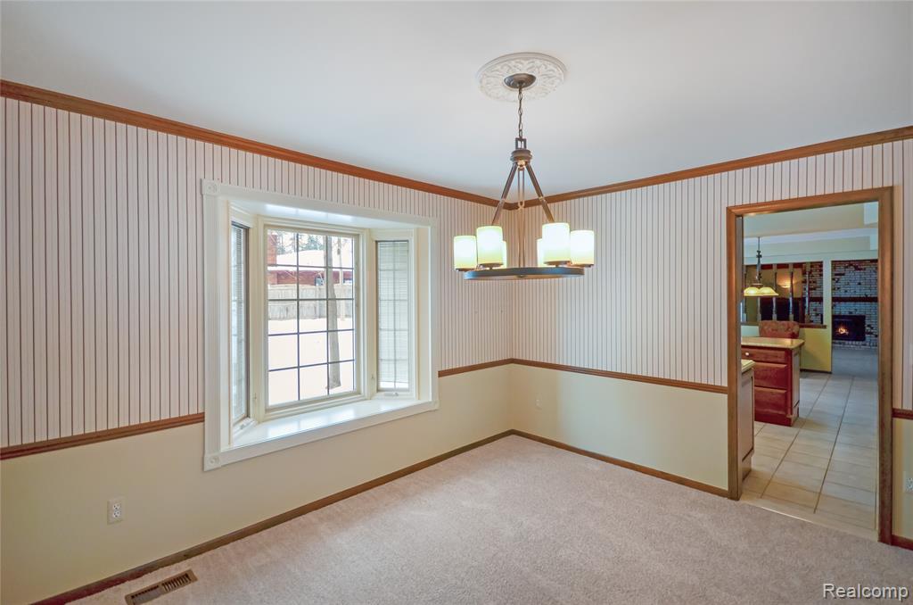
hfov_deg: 100.5
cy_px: 302
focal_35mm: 15
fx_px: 380
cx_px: 456
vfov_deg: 77.1
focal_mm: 10
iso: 400
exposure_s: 1/100
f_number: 5
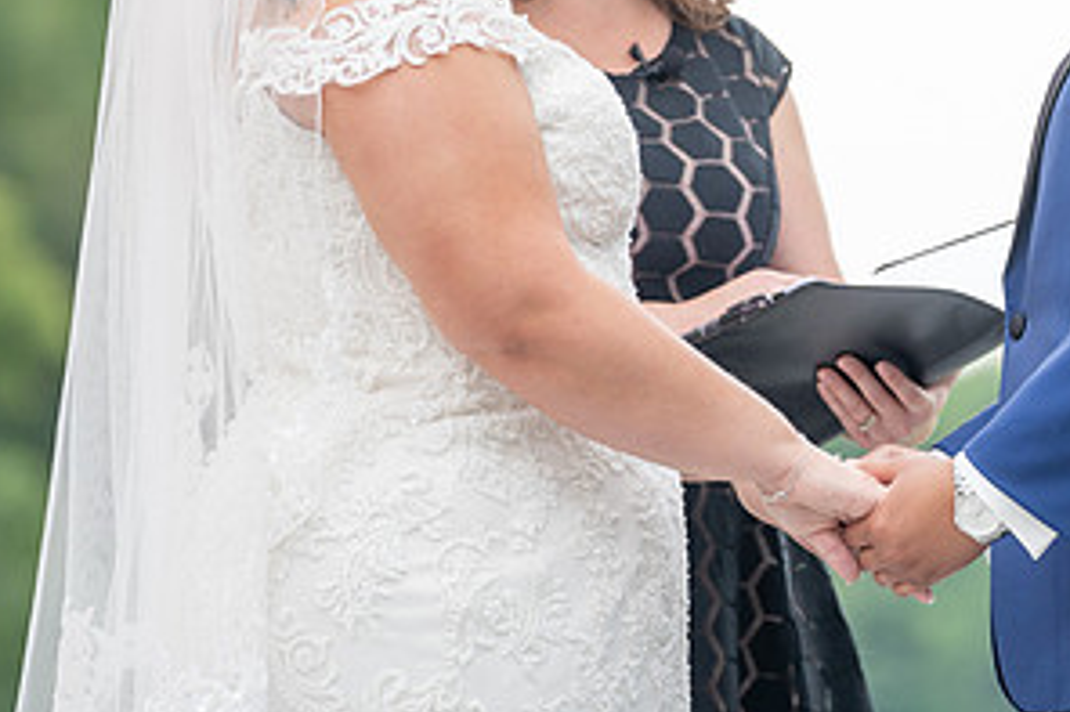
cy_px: 50
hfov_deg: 5.2
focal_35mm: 399
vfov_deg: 3.4
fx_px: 11852
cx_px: 847
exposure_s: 1/200
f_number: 4
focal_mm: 194
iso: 125
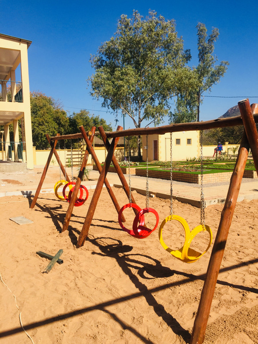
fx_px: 288
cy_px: 172
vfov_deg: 61.7
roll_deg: +1.7
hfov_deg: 48.2
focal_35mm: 29
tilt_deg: -5.1
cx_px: 129
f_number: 2.2
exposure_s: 1/2326
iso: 32
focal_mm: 4.15
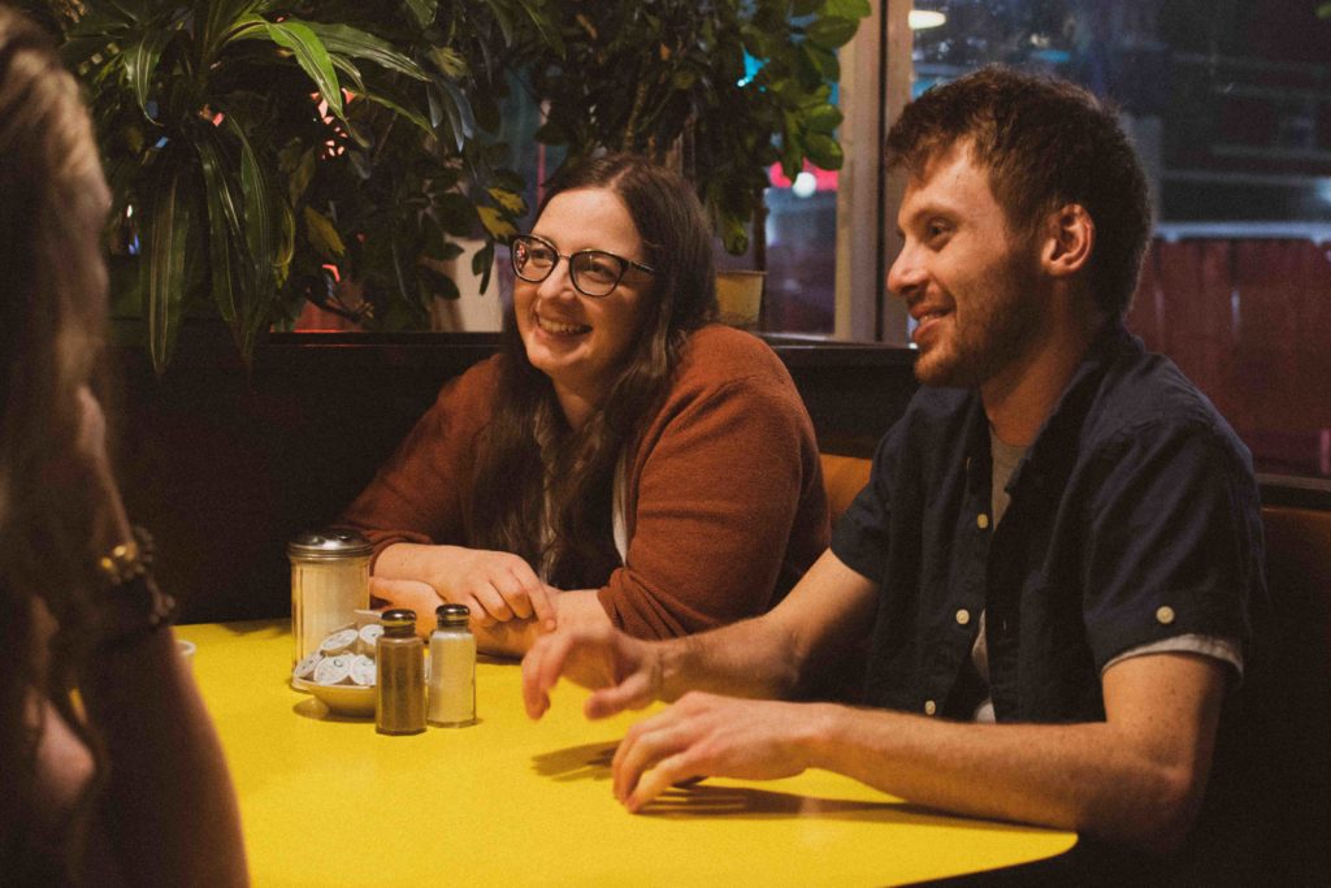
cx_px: 666
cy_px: 444
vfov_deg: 26.0
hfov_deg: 38.2
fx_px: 1923
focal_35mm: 52
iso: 2000
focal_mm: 35
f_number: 2.8
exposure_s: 1/60
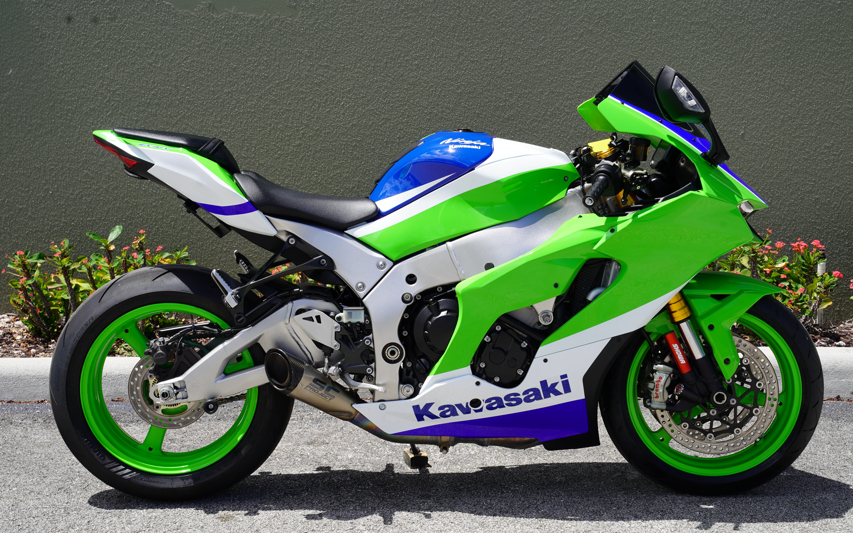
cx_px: 426
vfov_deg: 21.8
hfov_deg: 34.3
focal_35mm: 60
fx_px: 1384
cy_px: 279
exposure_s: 1/160
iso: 100
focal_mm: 57.5
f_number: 10
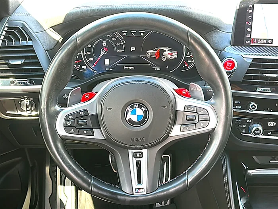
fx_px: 377
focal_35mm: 47
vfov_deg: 30.9
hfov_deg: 40.4
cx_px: 139
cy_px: 104
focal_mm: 6.86
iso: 80
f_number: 1.78
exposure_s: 1/77
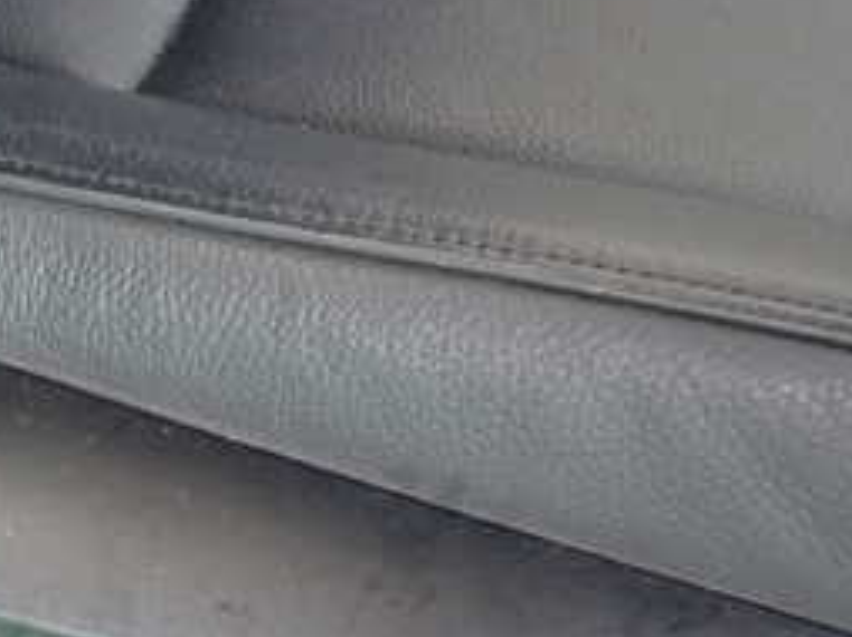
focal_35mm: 71
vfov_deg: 20.0
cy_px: 647
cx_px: 101
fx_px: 1746
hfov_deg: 26.6
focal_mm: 5.4
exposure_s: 1/30
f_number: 2.3
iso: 640
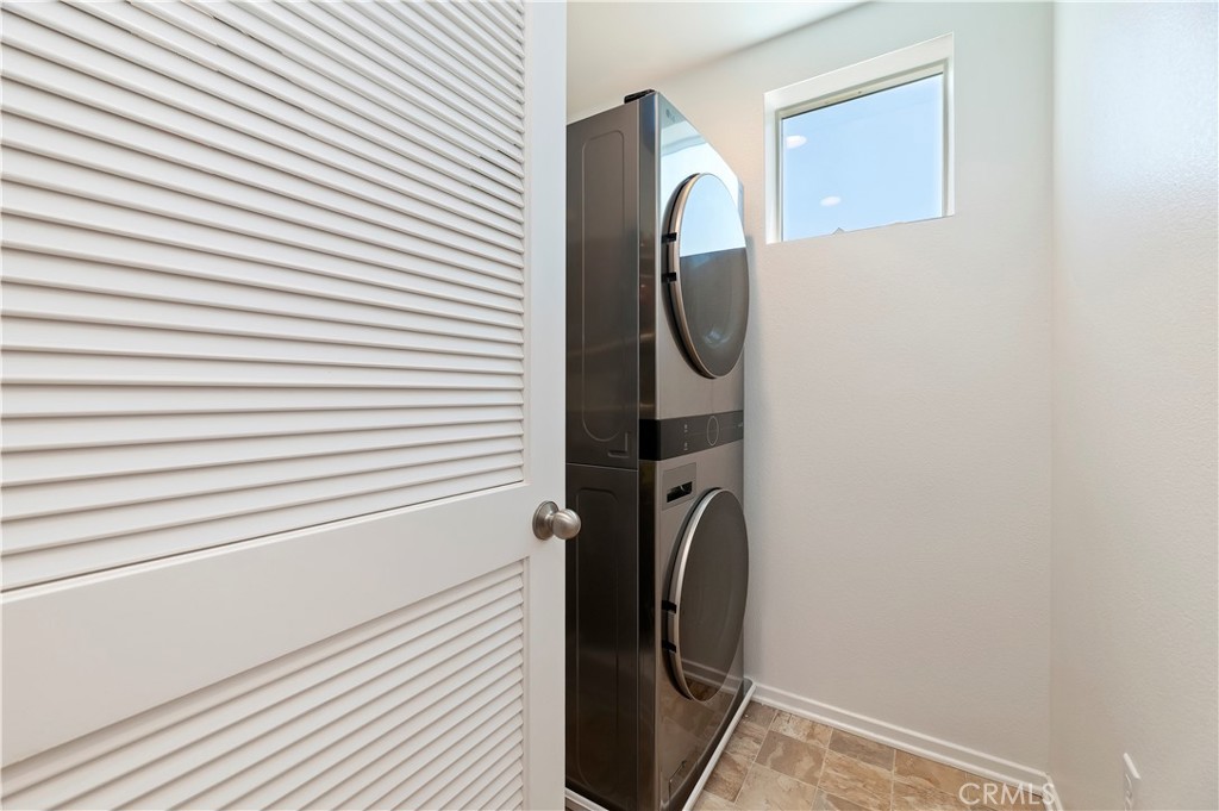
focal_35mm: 14
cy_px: 406
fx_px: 474
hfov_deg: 104.3
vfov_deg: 81.1
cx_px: 610
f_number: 10
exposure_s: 1/20
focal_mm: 14
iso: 500
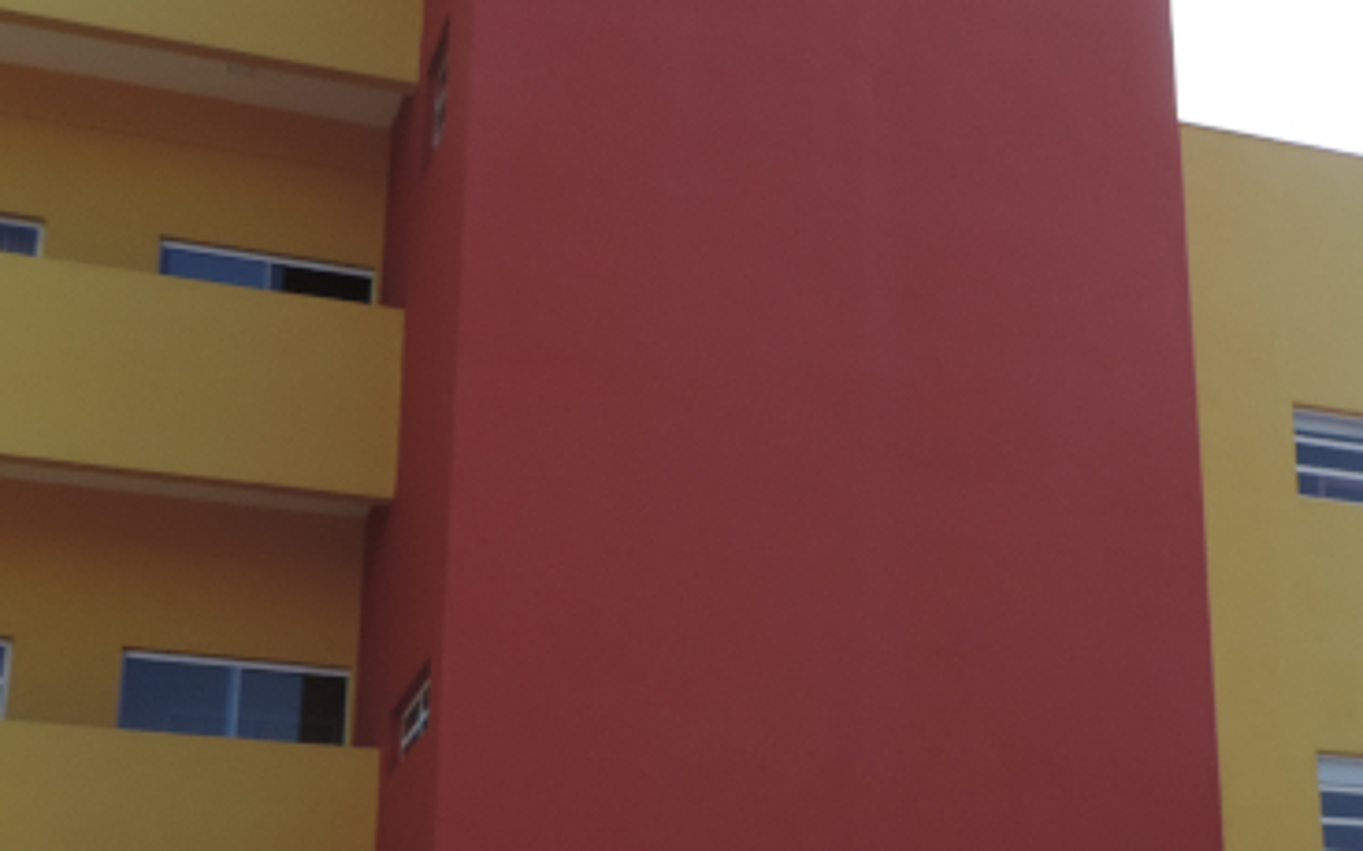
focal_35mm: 62
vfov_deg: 20.8
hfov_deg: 32.7
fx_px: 2302
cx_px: 906
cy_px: 622
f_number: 3
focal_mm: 4.3
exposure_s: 1/800
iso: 80
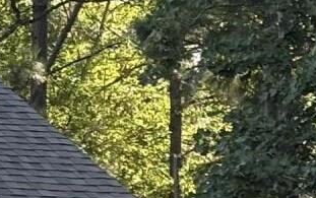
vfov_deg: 3.7
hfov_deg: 5.6
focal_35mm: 354
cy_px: 468
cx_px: -591
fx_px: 3051
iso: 50
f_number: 1.6
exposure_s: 1/527
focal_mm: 5.96
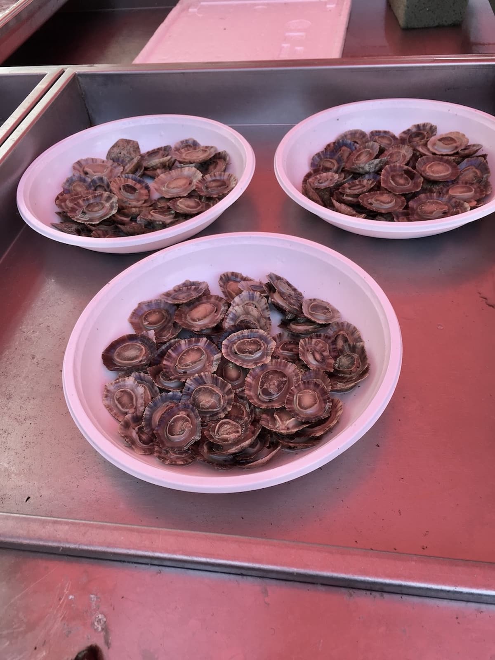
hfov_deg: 48.2
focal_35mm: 29
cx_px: 248
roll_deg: +4.9
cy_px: 330
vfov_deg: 61.7
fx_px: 553
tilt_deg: -44.2
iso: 25
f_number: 2.2
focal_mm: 4.15
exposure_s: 1/154
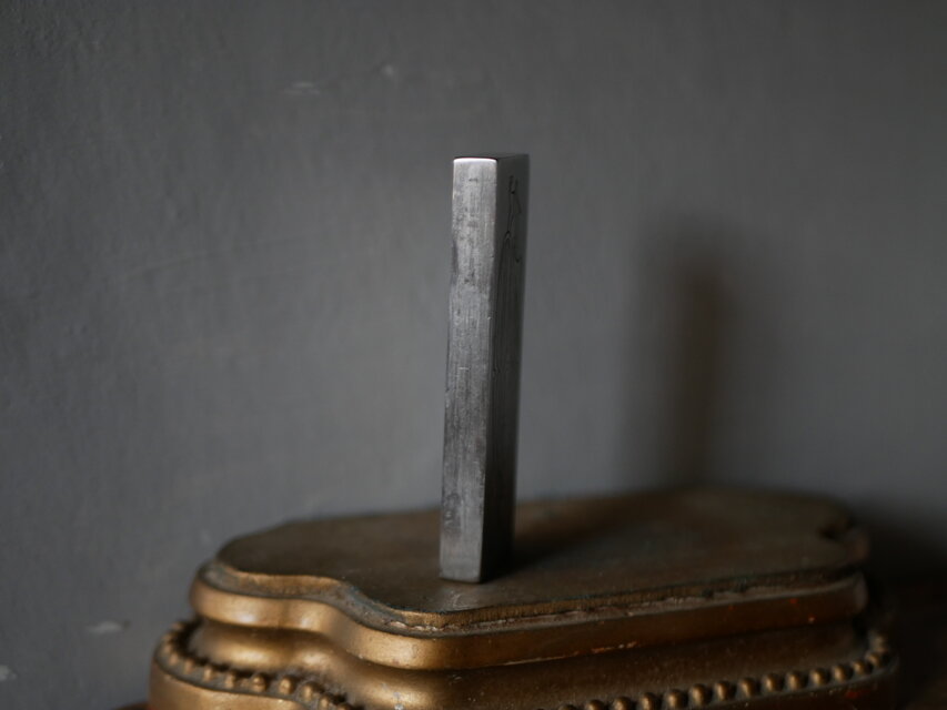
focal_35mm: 50
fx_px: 1368
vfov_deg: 29.1
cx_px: 474
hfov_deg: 38.2
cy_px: 355
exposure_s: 1/125
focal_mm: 25
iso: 500
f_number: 1.7
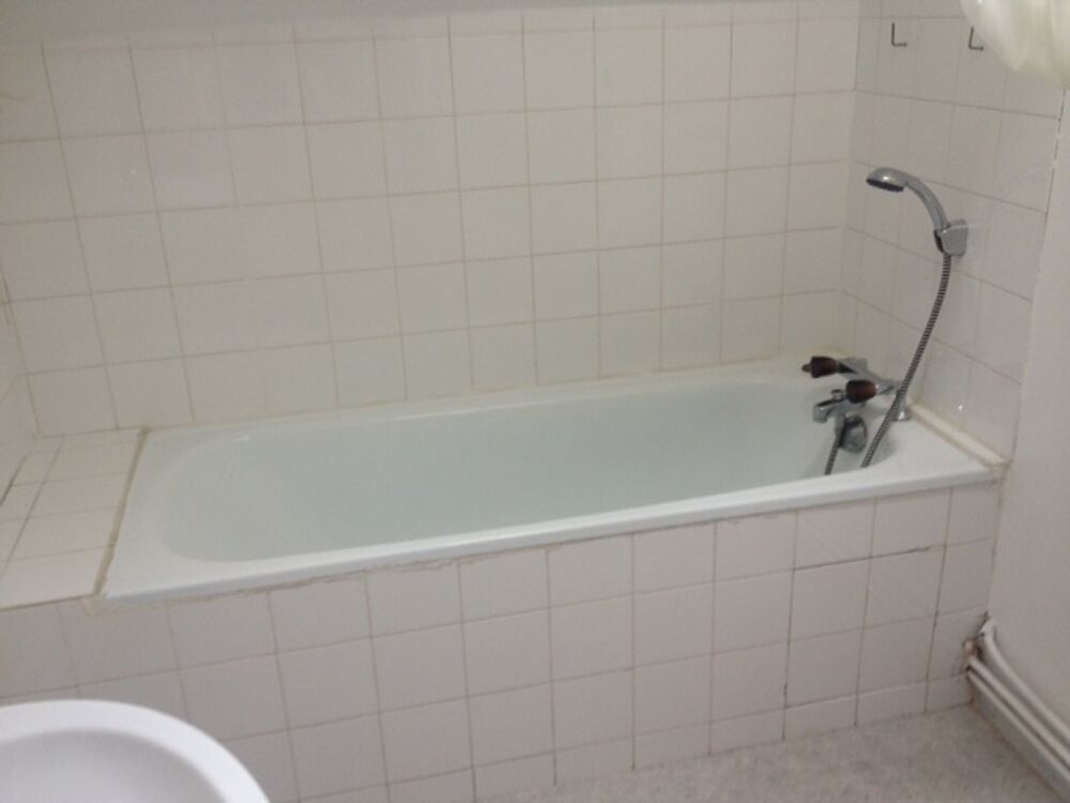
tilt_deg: -21.7
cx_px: 535
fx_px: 1082
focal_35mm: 35
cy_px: 402
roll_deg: +2.5
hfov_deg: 52.6
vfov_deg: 40.7
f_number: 2.4
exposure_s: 1/20
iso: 50
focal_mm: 4.28
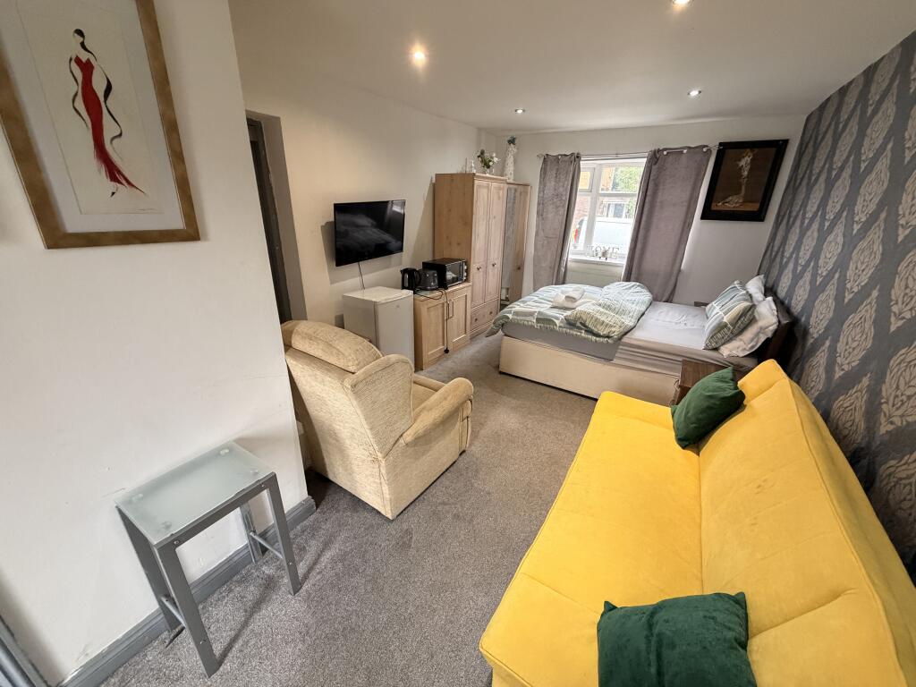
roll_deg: -0.4
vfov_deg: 85.7
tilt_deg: -21.8
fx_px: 370
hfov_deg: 102.1
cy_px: 344
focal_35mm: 14
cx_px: 458
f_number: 2.2
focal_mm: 2.22
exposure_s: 1/60
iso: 400
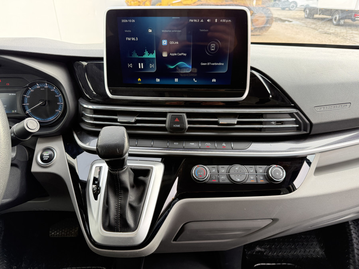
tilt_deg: -29.8
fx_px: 249
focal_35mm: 24
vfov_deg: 56.8
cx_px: 180
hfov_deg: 71.6
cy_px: 134
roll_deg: +0.1
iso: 200
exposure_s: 1/172
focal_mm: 6.76
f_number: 1.78
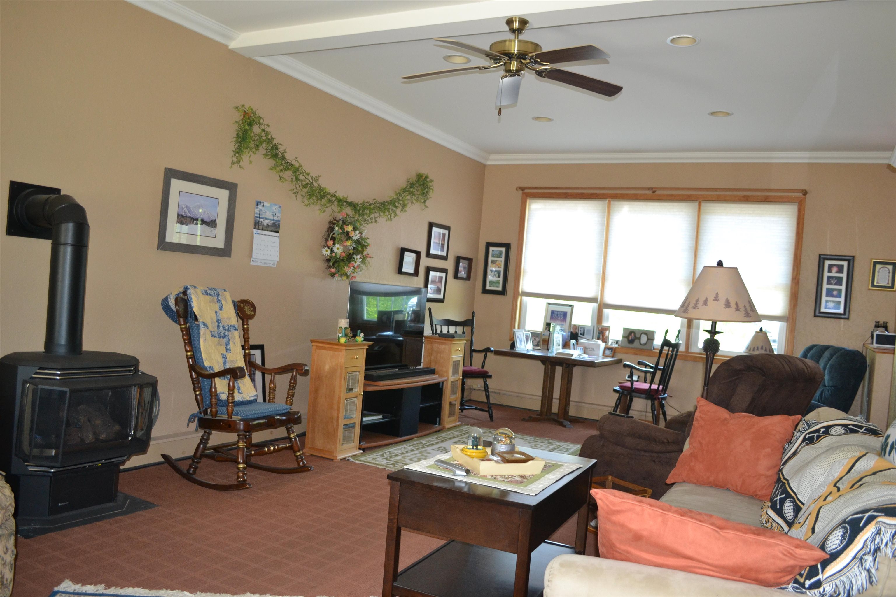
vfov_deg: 47.9
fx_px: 672
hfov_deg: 67.4
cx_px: 448
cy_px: 298
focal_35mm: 27
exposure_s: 1/60
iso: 1000
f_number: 3.5
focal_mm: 18
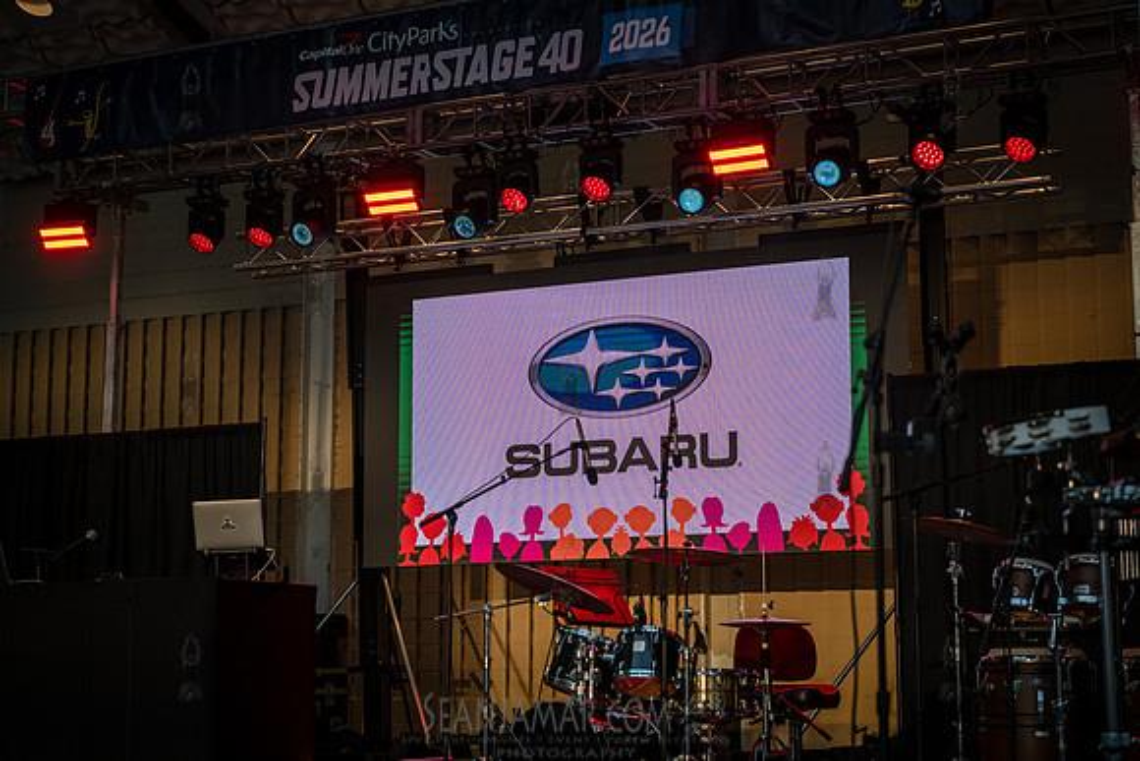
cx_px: 570
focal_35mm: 71
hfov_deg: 28.4
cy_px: 380
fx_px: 2251
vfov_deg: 19.2
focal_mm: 70
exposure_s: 1/2000
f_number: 4.5
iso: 1000
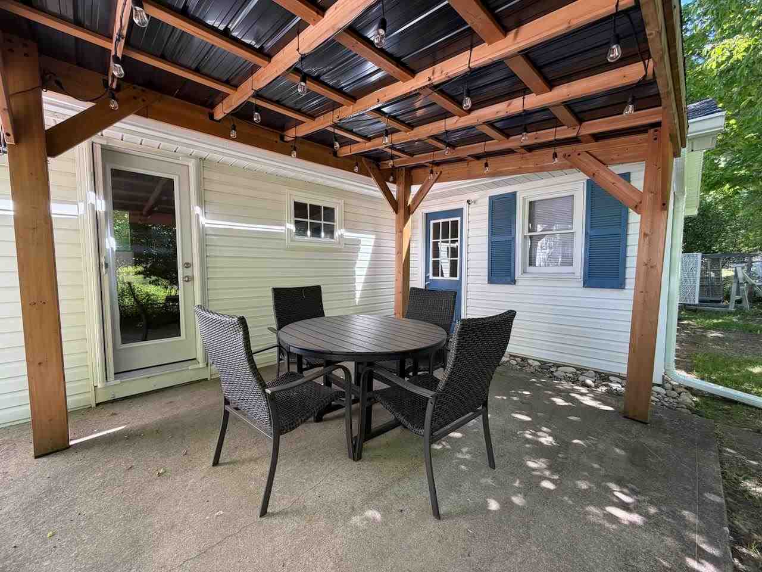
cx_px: 381
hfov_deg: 102.1
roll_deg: -0.5
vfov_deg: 85.7
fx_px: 308
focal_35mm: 14
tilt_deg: -3.5
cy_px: 286
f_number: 2.2
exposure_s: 1/121
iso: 64
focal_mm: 2.22
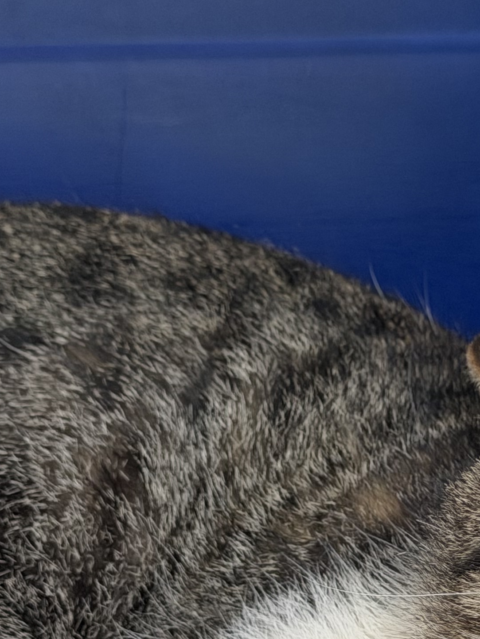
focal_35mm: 134
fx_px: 2477
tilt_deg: -19.5
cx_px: 408
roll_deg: +0.9
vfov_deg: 14.6
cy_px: 558
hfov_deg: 11.0
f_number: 1.78
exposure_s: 1/116
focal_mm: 6.76
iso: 100
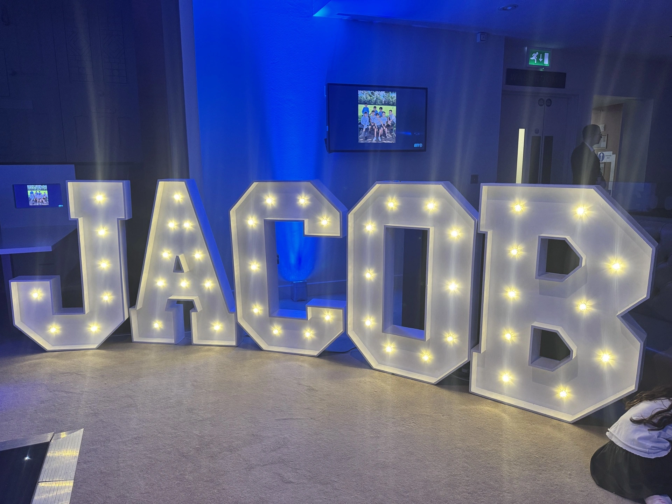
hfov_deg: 71.6
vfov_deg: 56.8
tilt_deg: -10.5
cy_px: 252
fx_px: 466
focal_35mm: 24
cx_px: 336
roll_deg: +0.5
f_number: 1.78
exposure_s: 1/100
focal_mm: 6.76
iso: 200
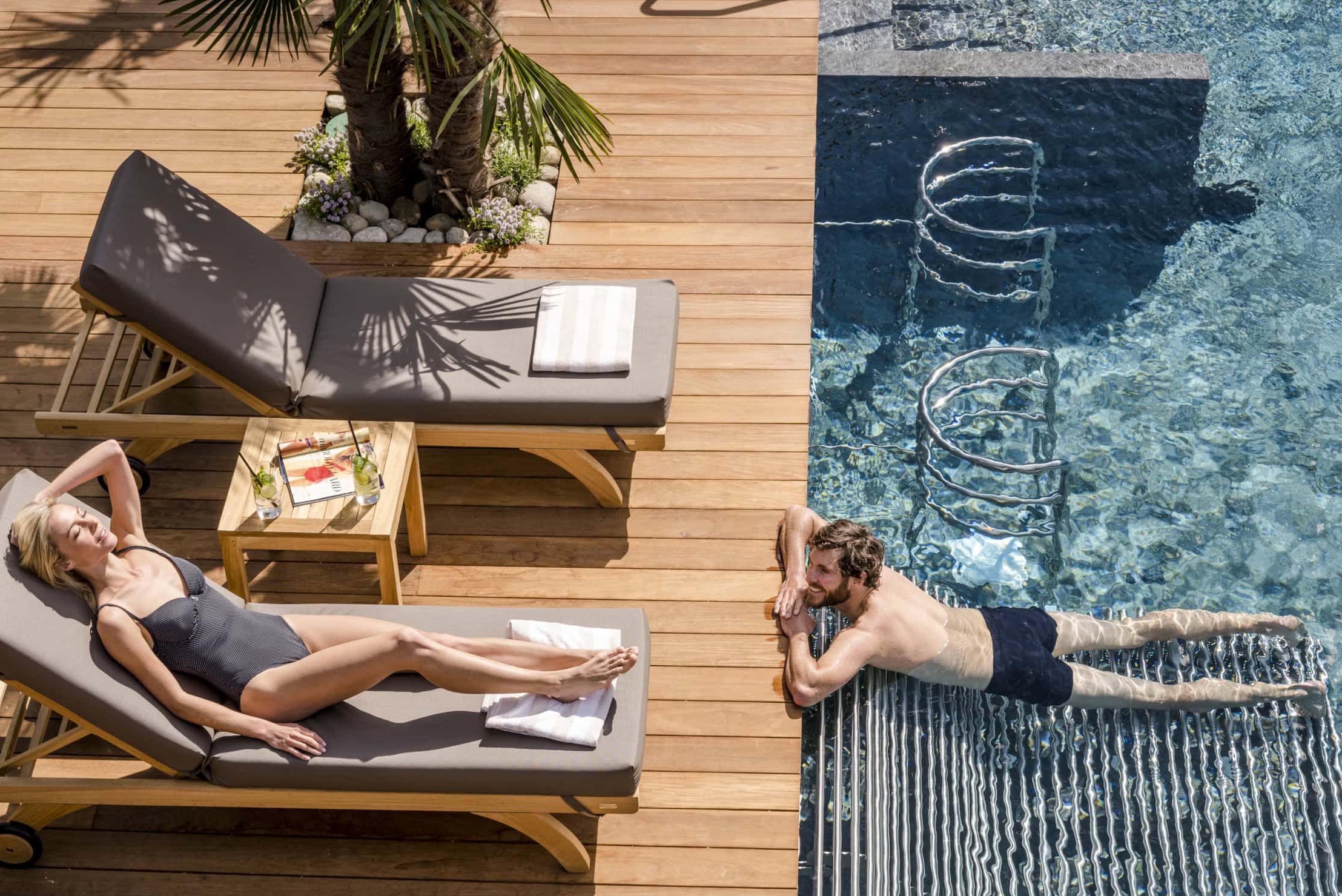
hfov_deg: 30.1
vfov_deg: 20.3
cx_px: 618
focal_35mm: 67
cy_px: 517
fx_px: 2498
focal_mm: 58
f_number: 13
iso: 160
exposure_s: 1/200
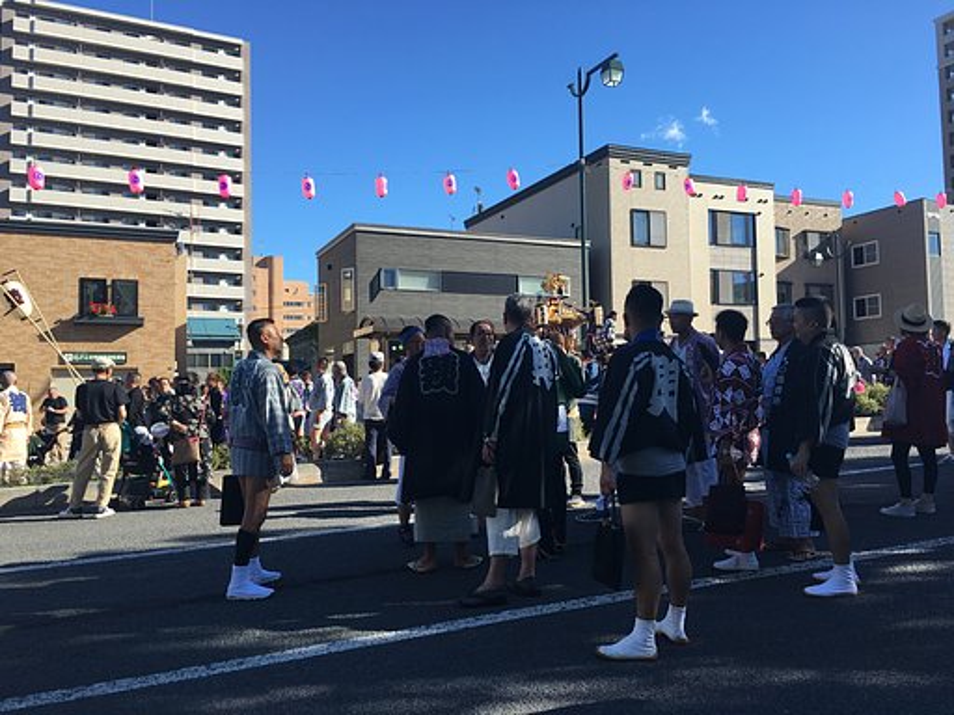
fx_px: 799
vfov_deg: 48.2
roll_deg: -0.3
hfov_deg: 61.7
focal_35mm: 29
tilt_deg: +4.5
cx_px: 477
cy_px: 358
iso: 25
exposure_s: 1/739
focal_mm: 4.15
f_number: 2.2
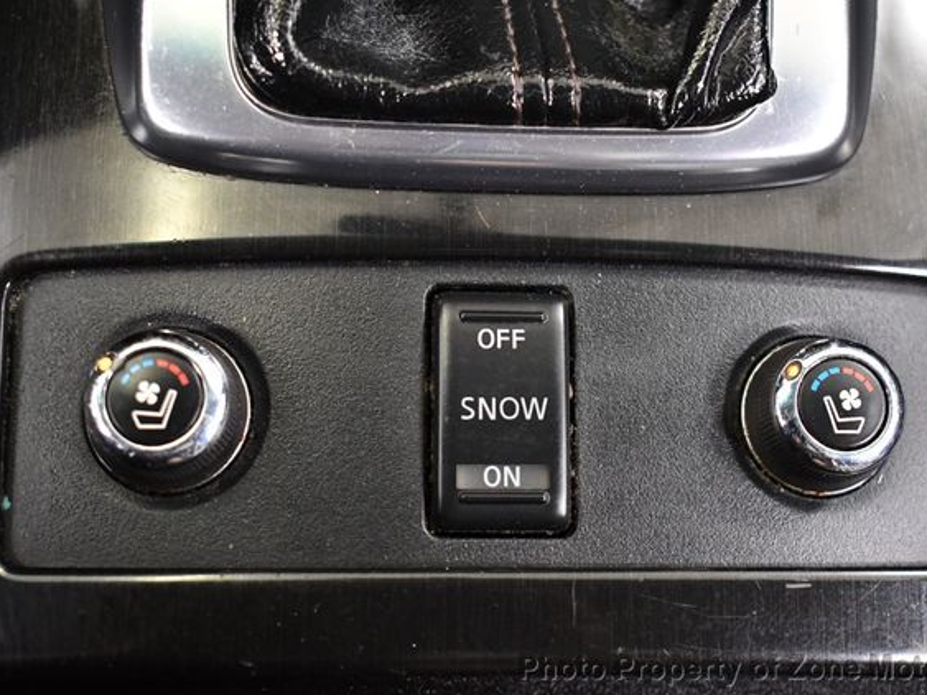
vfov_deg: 24.8
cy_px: 348
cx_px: 499
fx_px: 1580
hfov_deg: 32.7
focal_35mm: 59
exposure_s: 1/60
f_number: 4.8
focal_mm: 36
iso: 4500
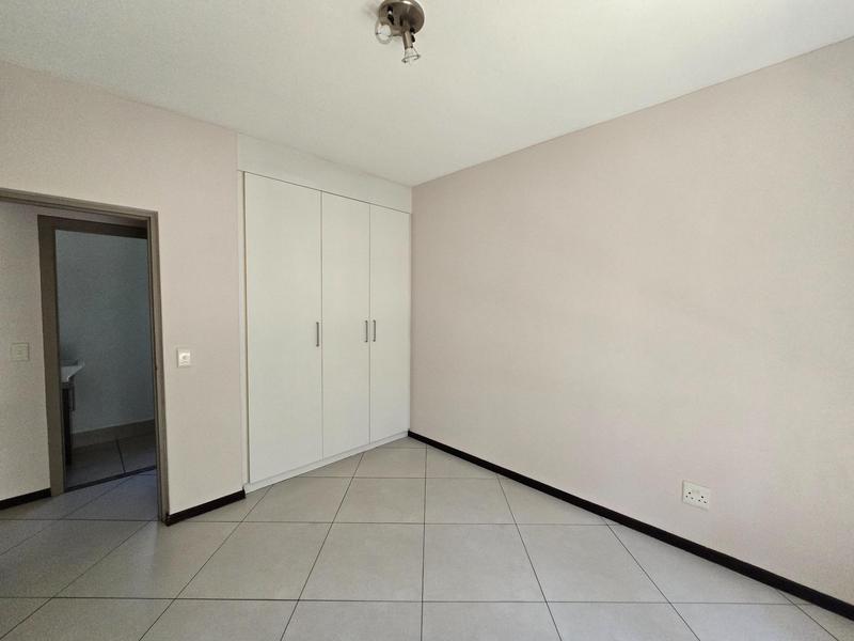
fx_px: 321
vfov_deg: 89.9
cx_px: 427
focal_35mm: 13
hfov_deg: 106.2
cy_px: 320
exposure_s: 1/359
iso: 250
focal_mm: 2.2
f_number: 2.2
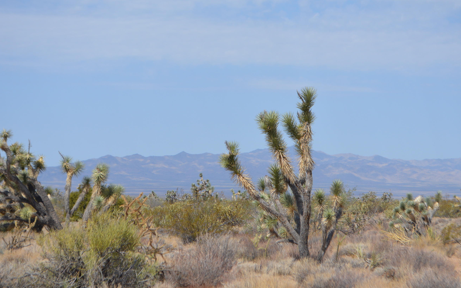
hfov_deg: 21.5
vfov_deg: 13.5
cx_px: 247
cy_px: 151
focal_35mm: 97
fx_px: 1213
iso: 400
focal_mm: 55
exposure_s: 1/1600
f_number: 7.1
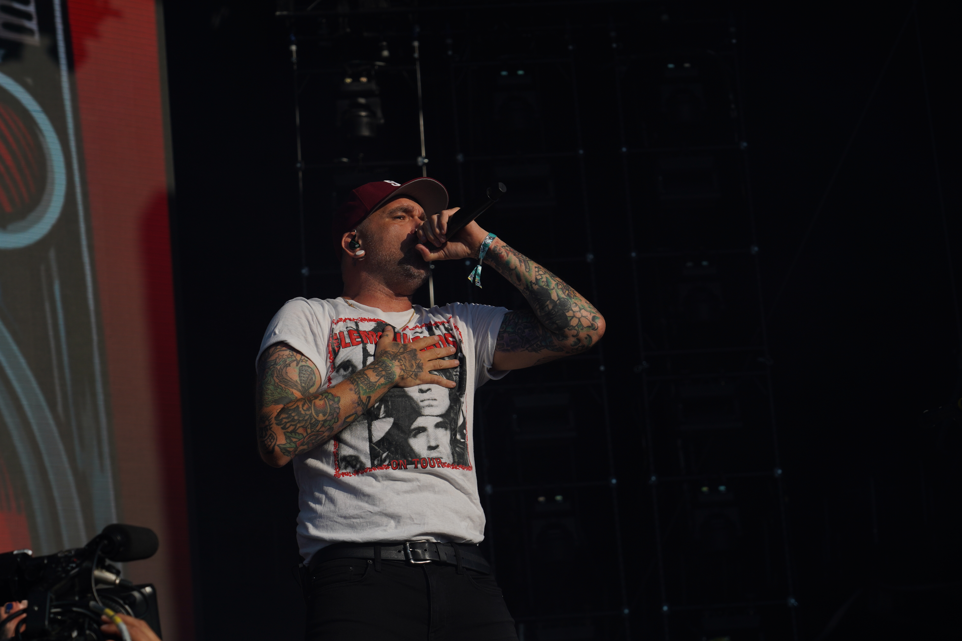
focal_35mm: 105
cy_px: 320
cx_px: 481
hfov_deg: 19.5
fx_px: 2806
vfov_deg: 13.0
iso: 100
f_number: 8
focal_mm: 105
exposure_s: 1/1000
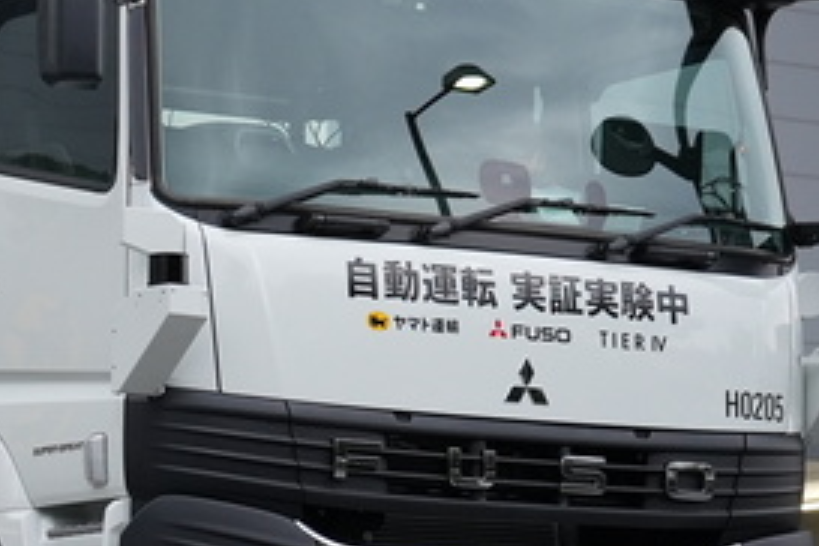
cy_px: 426
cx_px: -114
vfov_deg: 8.2
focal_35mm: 167
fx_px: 3799
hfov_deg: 12.1
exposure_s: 1/160
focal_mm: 57
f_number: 4
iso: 2500
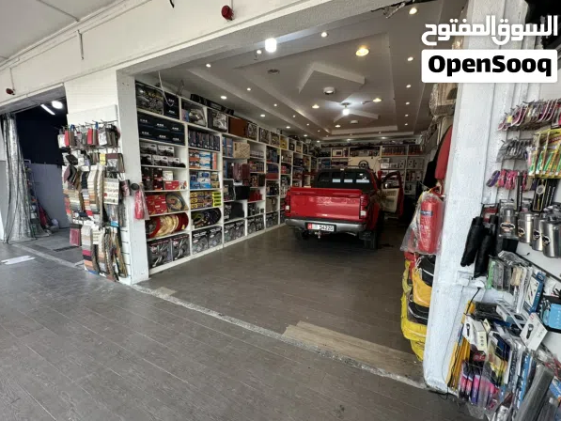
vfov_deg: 81.7
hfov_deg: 98.2
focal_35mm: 15
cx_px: 280
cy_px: 218
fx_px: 243
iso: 80
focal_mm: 2.22
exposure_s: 1/99
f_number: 2.2
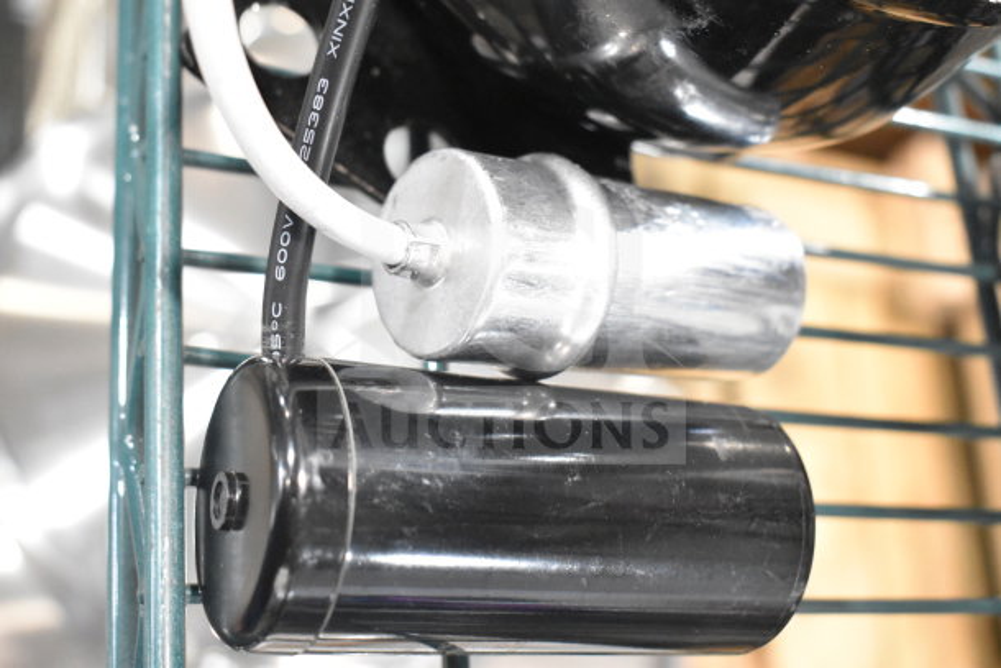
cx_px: 500
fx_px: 1418
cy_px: 334
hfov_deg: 38.9
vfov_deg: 26.5
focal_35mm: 51
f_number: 5.6
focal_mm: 34
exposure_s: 1/125
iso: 6400
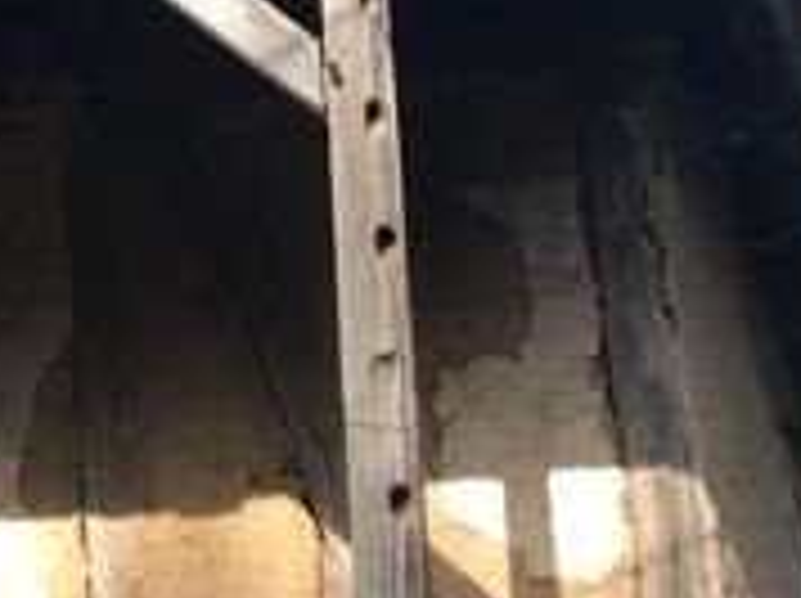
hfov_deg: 14.1
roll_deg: -1.3
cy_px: 589
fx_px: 2912
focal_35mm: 126
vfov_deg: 11.6
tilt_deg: +16.1
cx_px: -576
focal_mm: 3.99
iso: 20
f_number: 1.8
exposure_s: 1/563
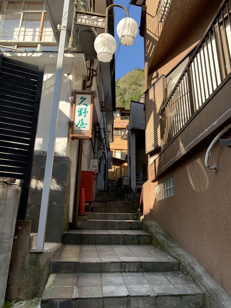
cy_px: 154
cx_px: 116
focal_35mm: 26
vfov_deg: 67.3
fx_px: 231
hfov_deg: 53.1
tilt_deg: +20.0
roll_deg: -1.5
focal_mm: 4.25
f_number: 1.8
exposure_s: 1/478
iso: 25
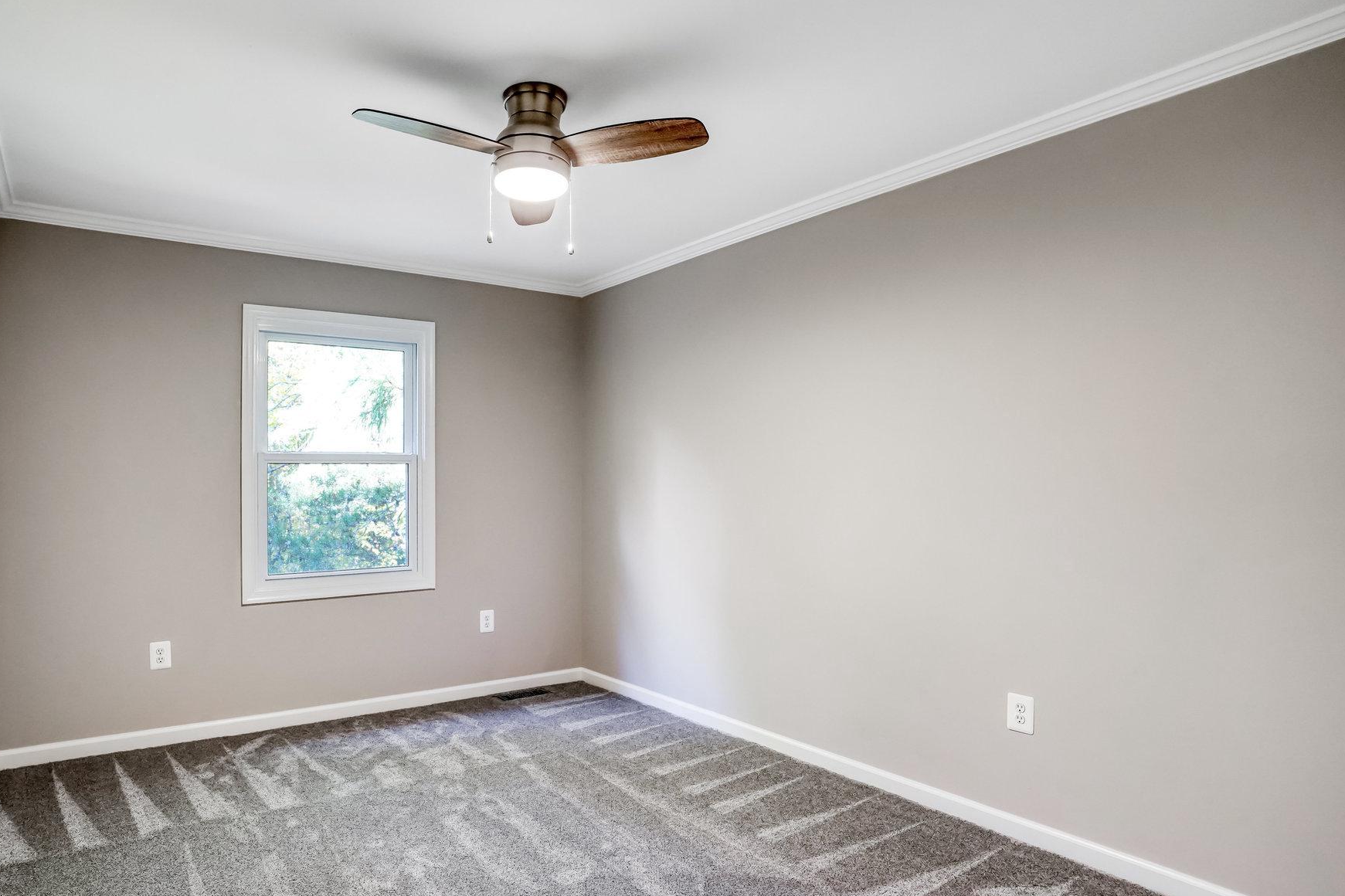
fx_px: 747
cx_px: 570
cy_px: 474
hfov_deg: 83.4
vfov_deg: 61.9
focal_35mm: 20
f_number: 8
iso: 1250
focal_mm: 17
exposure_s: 1/6
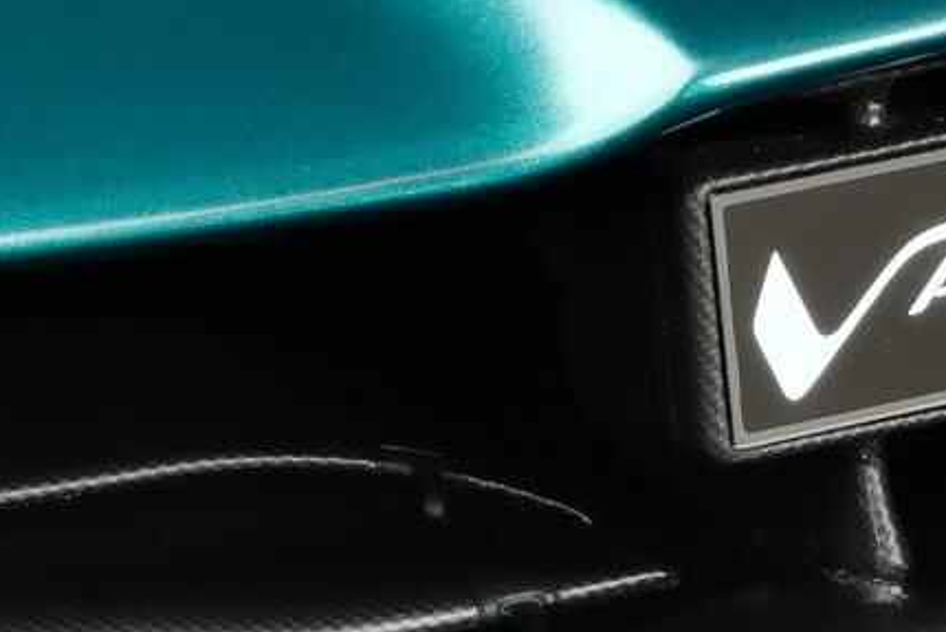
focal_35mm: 345
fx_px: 9068
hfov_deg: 6.0
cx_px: 275
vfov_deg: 4.0
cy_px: -375
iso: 250
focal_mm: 38.8
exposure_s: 1/125
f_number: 20
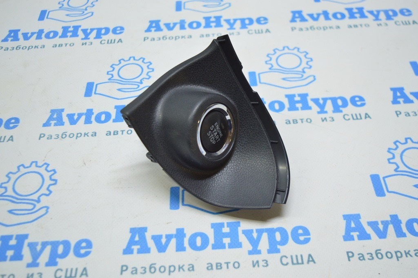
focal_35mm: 40
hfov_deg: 48.0
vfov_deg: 33.0
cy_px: 139
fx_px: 470
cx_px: 209
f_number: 4
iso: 400
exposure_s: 1/50
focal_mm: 27
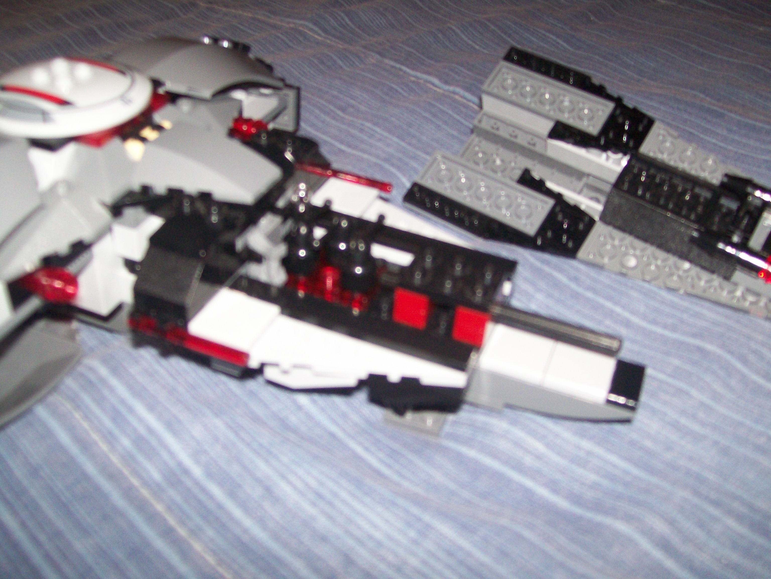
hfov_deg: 51.4
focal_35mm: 36
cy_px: 290
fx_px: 802
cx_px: 386
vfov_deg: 39.7
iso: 140
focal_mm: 6
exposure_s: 1/64
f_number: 2.7
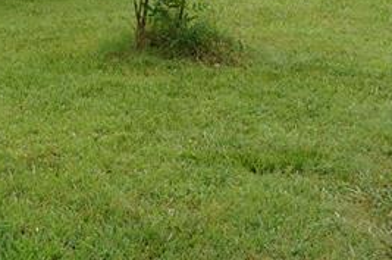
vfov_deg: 11.5
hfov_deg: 17.4
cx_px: 4
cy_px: -108
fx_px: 1250
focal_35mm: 115
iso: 200
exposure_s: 1/80
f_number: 8
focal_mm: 20
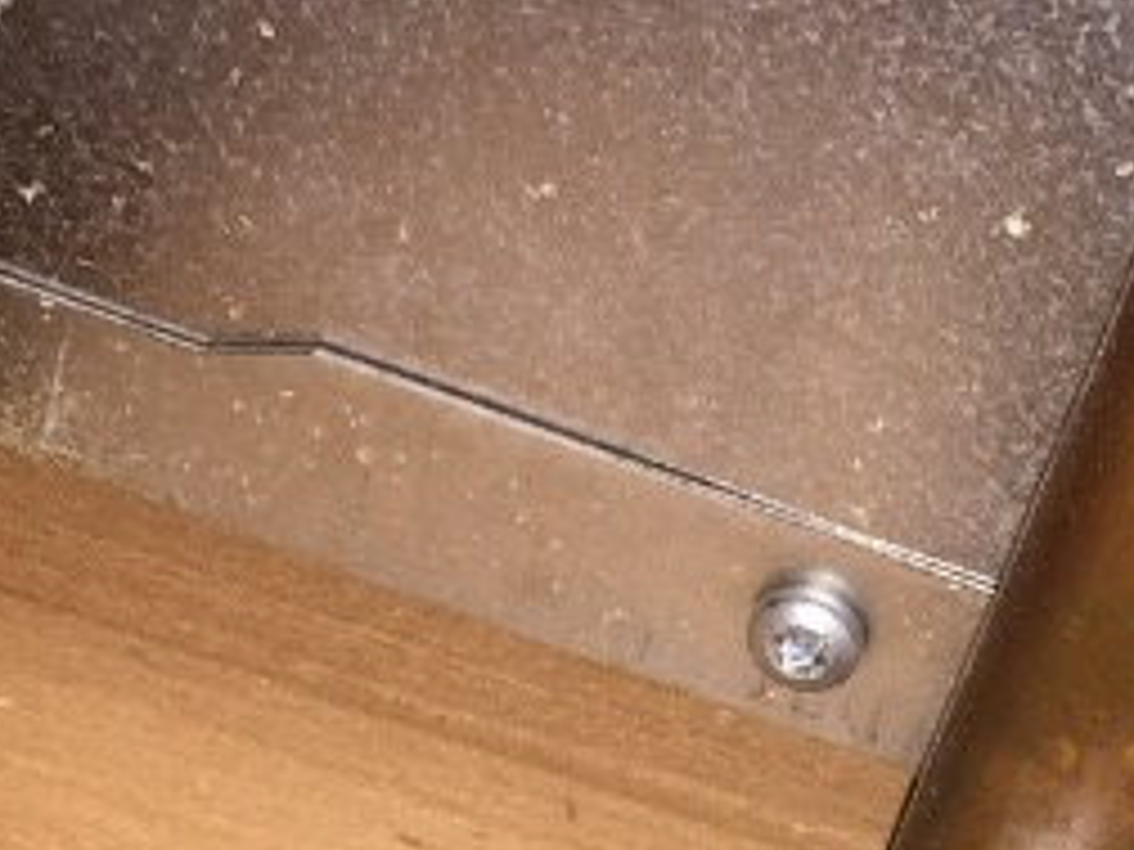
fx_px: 4521
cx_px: 1156
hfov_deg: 14.1
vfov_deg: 10.7
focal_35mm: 138
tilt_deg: +51.5
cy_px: 796
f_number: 2.2
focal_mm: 4.15
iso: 32
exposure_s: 1/33
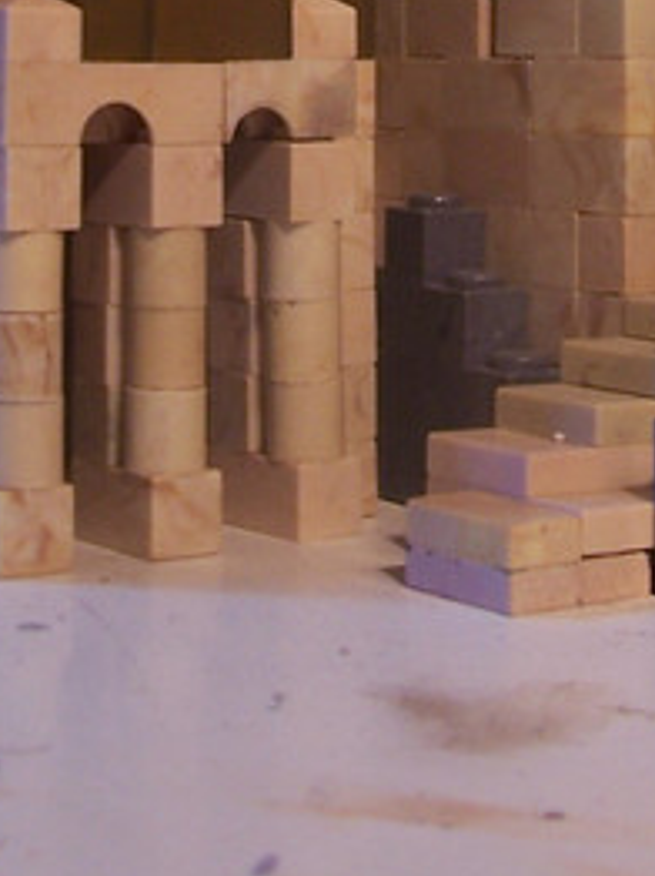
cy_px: -150
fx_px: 2628
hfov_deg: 14.2
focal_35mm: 104
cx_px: 418
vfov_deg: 18.0
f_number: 2.7
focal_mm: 5.6
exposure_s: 1/30
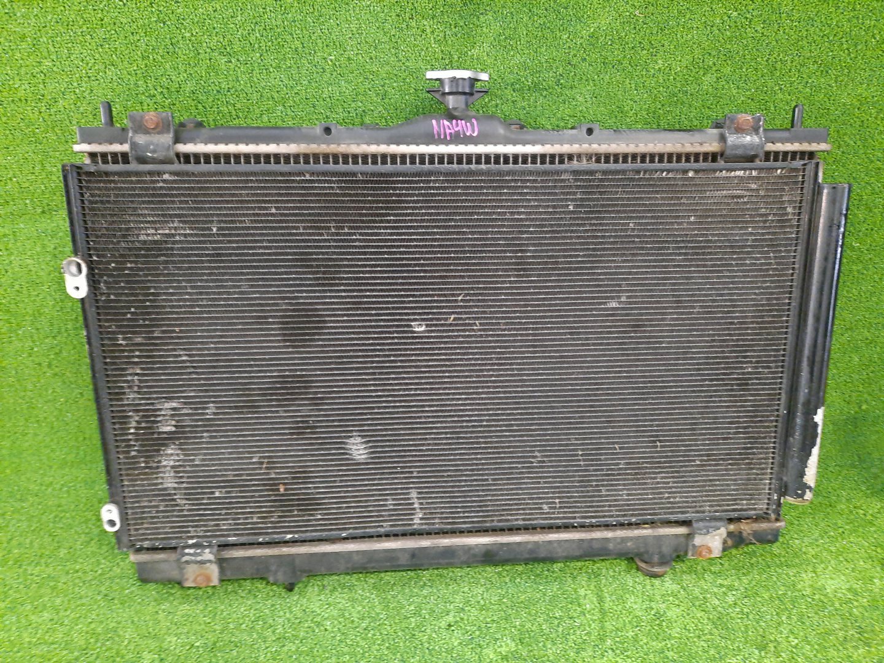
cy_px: 332
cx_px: 442
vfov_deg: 54.9
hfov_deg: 69.4
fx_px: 638
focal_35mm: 25
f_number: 2
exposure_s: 1/25
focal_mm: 4.6
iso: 705
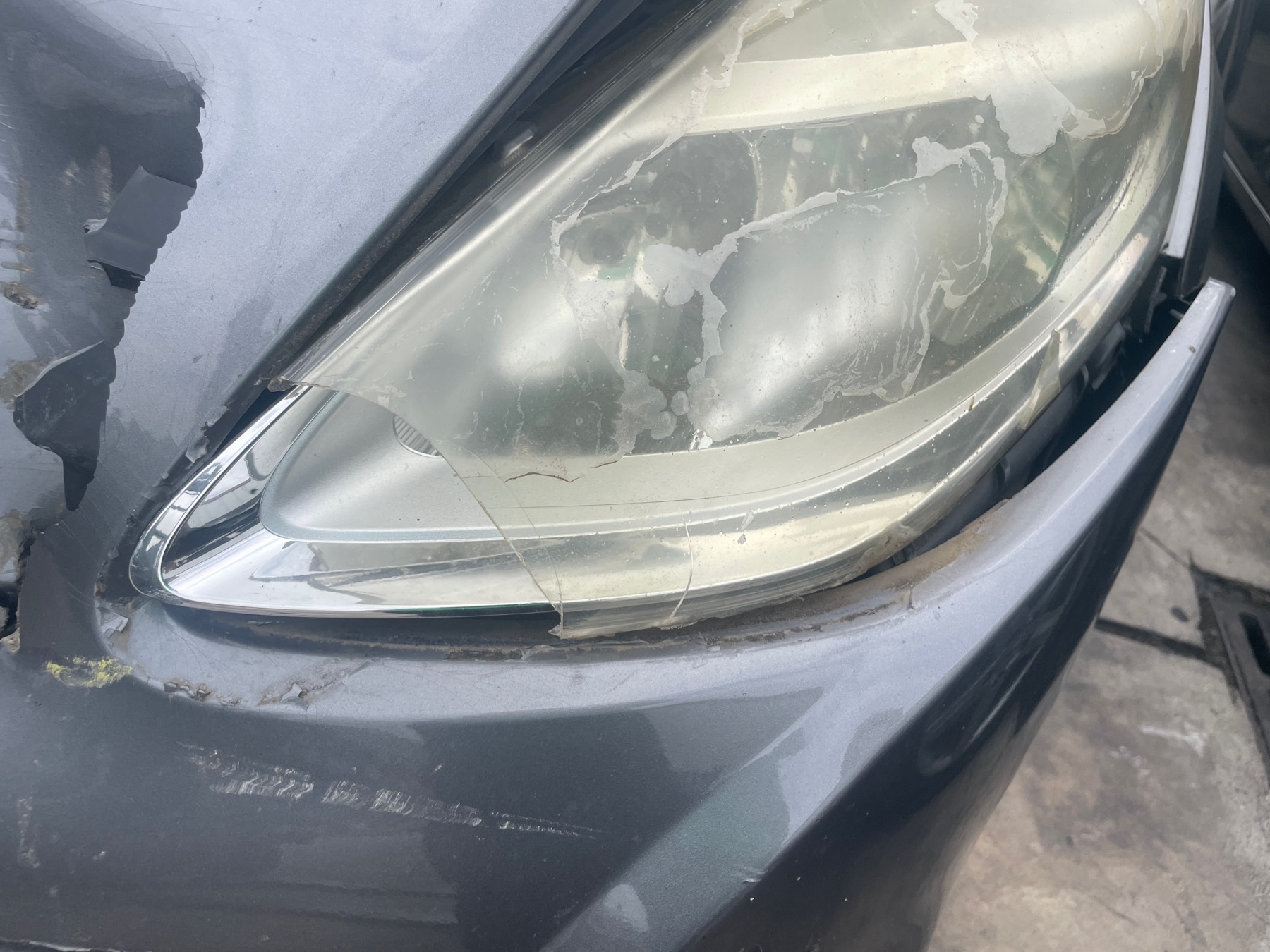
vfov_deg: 53.1
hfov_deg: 67.3
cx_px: 635
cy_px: 476
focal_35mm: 26
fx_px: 954
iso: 32
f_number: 1.6
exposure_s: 1/1195
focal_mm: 4.2
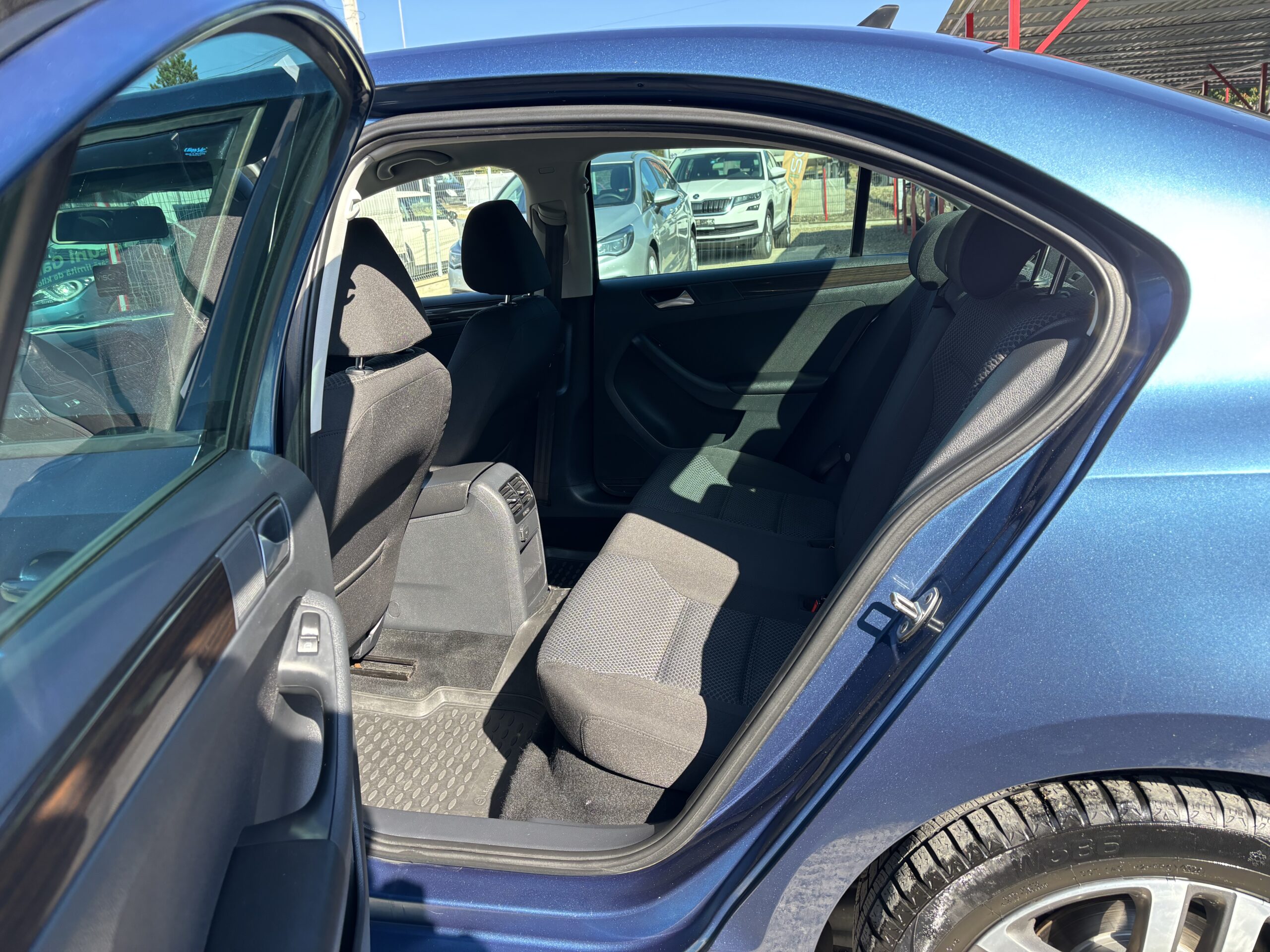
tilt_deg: -10.9
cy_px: 476
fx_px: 954
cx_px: 635
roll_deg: +4.1
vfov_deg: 53.1
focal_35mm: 26
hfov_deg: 67.3
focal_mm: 5.96
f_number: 1.6
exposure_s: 1/256
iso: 50
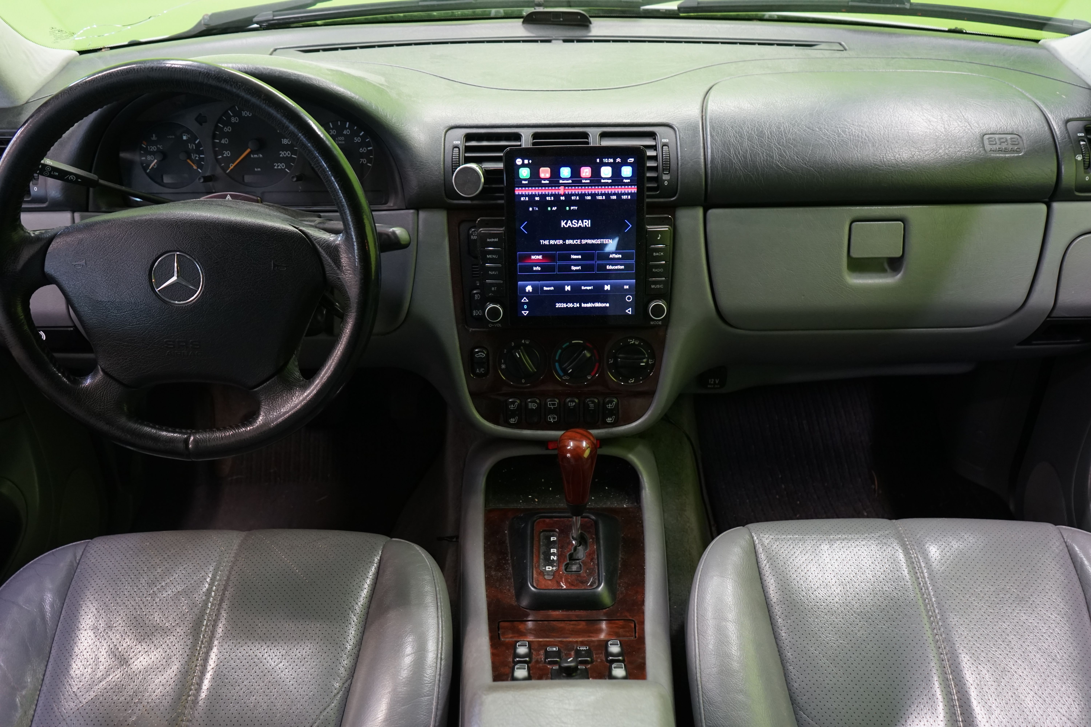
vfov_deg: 42.3
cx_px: 546
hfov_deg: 60.3
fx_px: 939
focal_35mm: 31
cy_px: 364
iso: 1600
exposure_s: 1/25
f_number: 5
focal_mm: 31
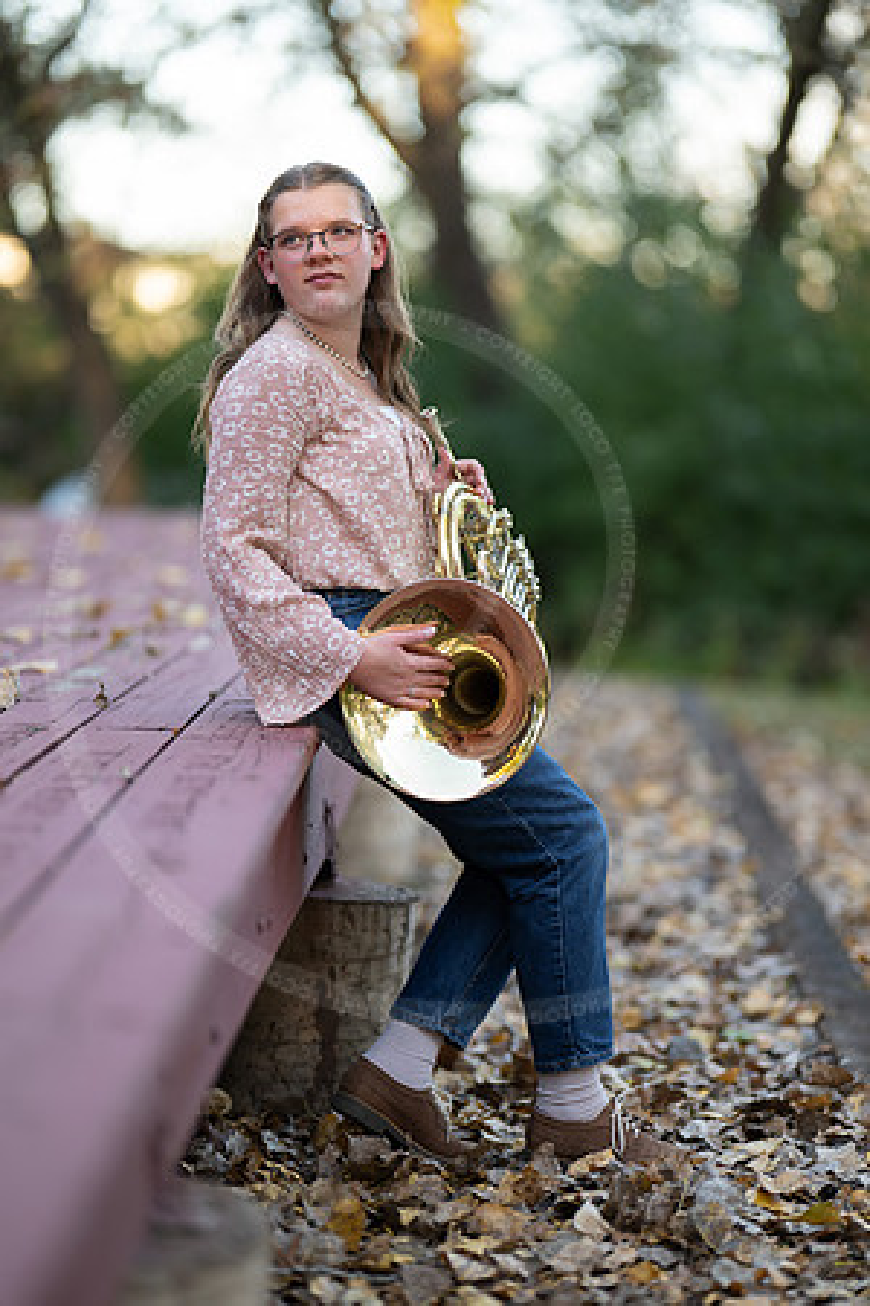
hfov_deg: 16.1
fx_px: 3081
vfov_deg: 23.9
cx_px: 435
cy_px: 653
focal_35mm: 85
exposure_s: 1/500
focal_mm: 85
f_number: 1.2
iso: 160
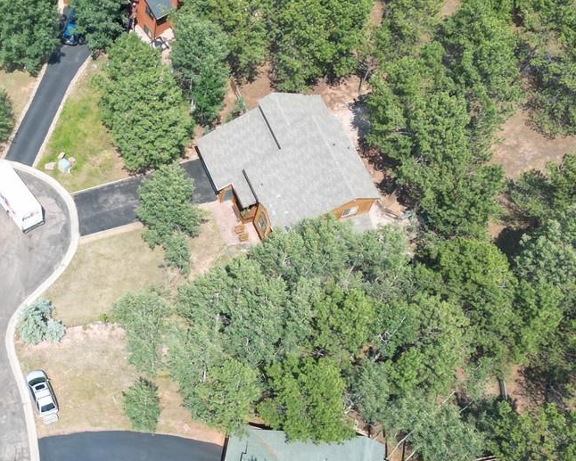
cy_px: 332
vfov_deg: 26.0
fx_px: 989
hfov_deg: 31.2
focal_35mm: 58
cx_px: 78
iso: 110
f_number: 1.7
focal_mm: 6.72
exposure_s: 1/1250
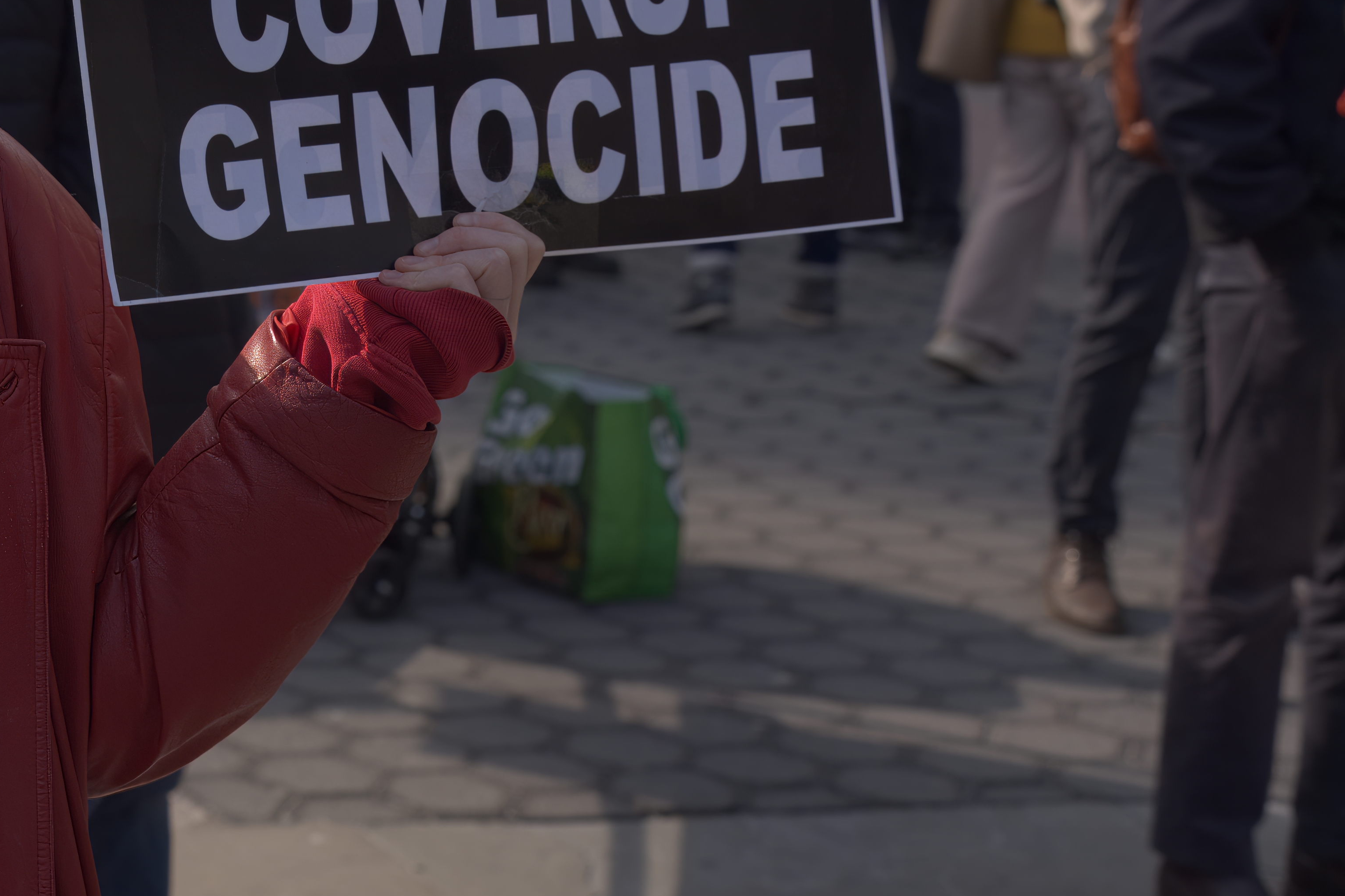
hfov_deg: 18.7
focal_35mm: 99
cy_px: 96
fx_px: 3698
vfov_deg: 13.7
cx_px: -526
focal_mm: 35
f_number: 4.5
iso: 100
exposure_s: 1/320
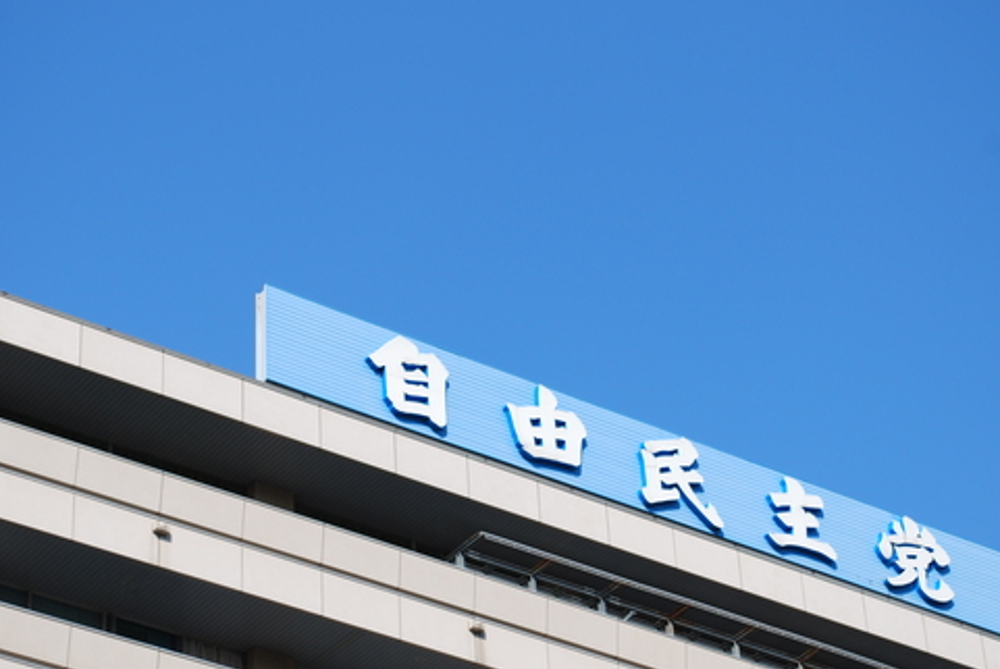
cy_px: 364
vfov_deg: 12.5
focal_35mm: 110
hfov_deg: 18.6
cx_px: 482
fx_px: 3050
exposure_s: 1/250
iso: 100
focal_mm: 55
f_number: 8
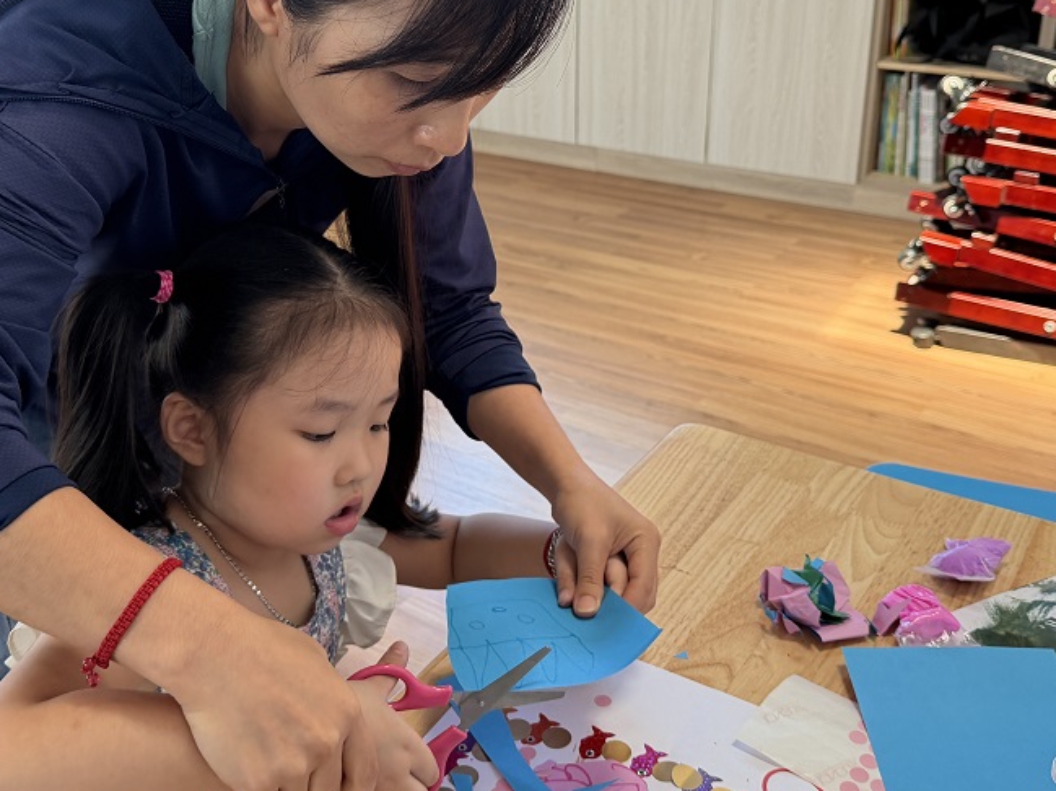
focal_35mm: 37
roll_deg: +1.6
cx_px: 488
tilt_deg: -21.6
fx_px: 1128
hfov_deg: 50.1
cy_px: 278
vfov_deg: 38.3
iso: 200
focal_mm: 6.76
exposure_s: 1/98
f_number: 1.78
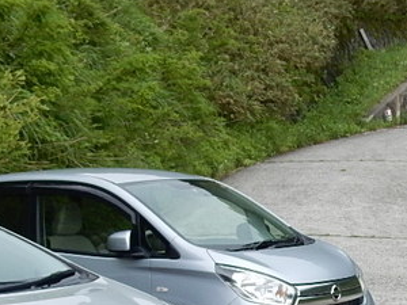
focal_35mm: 100
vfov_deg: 14.7
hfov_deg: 19.4
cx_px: 330
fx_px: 1176
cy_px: 270
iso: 125
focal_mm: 4.5
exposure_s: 1/160
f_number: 3.7
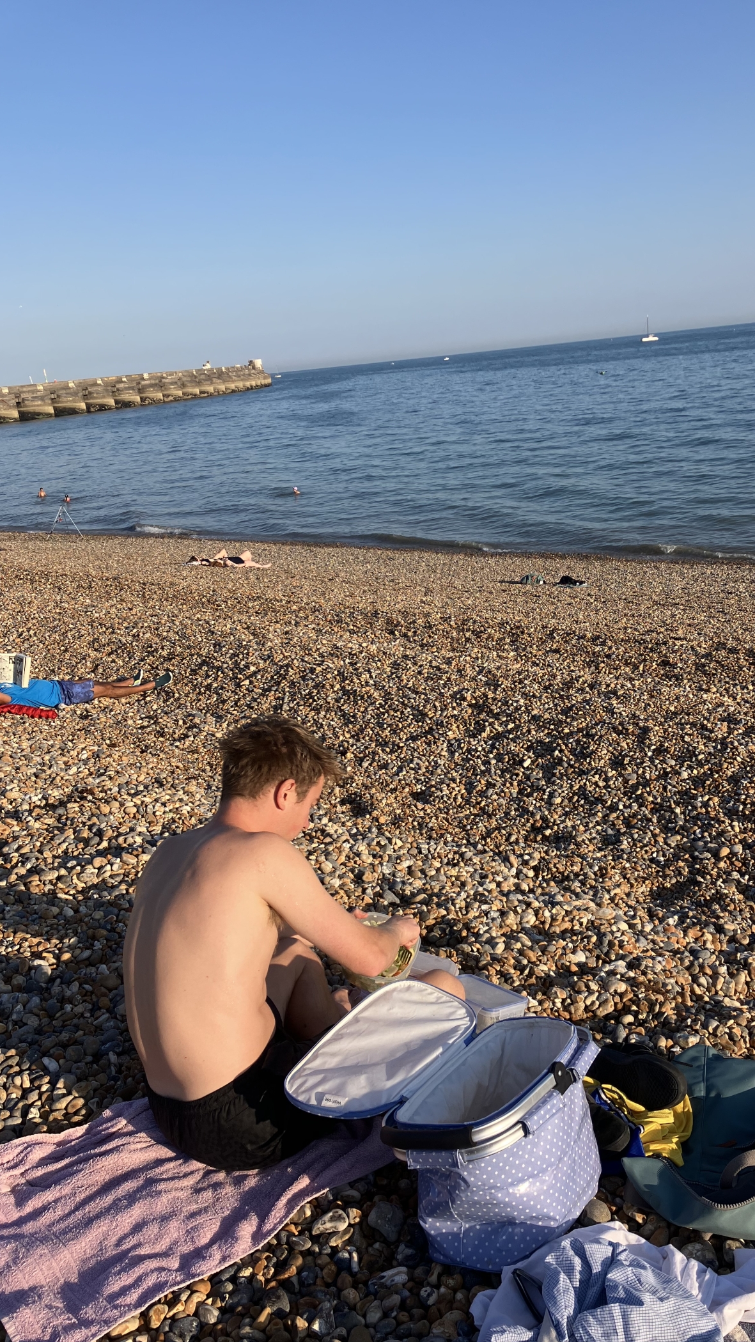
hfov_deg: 37.5
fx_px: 1103
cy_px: 677
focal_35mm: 31
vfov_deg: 62.6
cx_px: 484
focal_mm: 3.99
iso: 32
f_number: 1.8
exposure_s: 1/1473
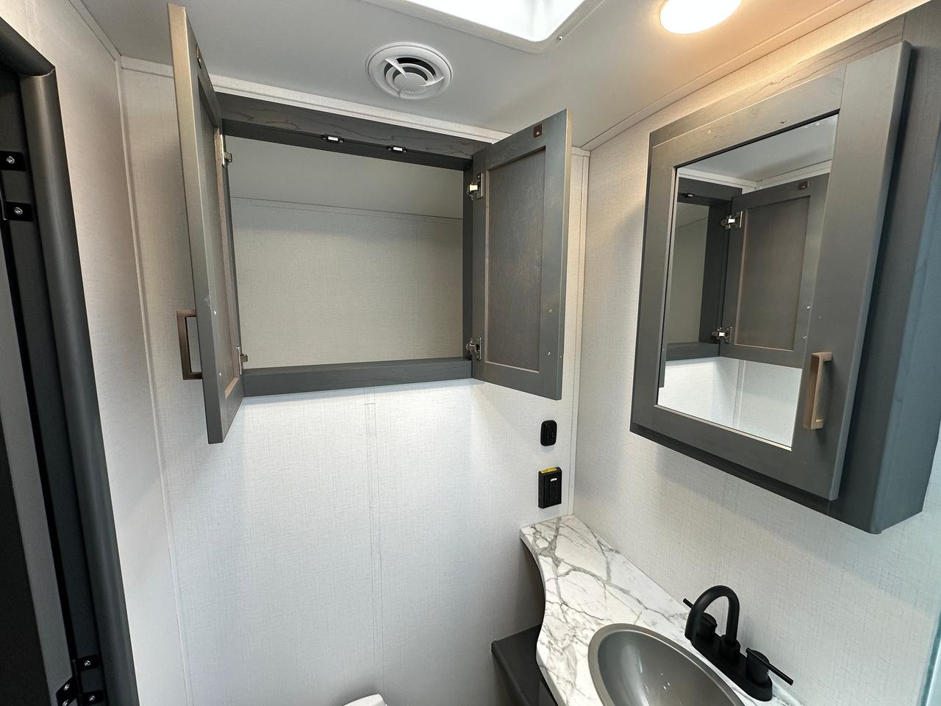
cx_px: 470
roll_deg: +1.4
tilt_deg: -7.9
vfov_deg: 85.7
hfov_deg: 102.1
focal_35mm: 14
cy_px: 353
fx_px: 381
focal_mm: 2.22
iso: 100
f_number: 2.2
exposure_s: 1/99
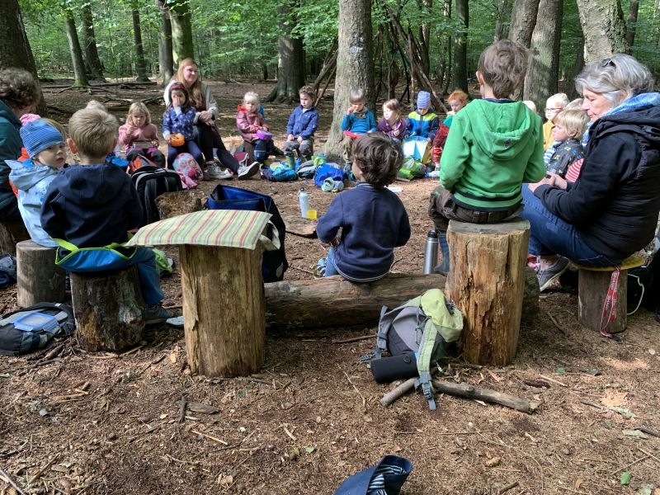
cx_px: 330
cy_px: 248
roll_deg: -2.4
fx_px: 496
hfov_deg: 67.3
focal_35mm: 26
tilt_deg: -18.6
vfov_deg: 53.1
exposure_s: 1/60
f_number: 1.8
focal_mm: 4.25
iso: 100
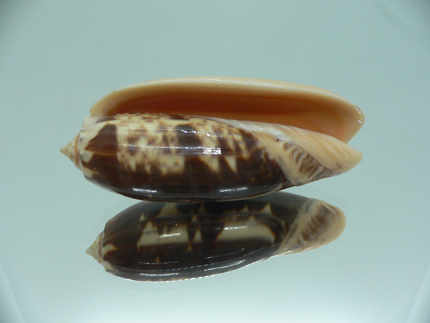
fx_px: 435
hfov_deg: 52.6
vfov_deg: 40.7
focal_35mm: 35
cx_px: 215
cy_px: 162
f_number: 2.8
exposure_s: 1/60
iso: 100
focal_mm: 4.6
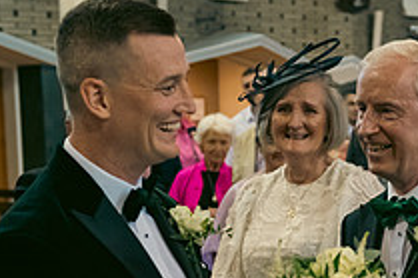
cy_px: 257
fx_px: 1160
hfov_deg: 20.1
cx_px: 368
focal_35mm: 100
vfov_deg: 13.5
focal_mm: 36
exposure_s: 1/160
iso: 1000
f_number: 3.5
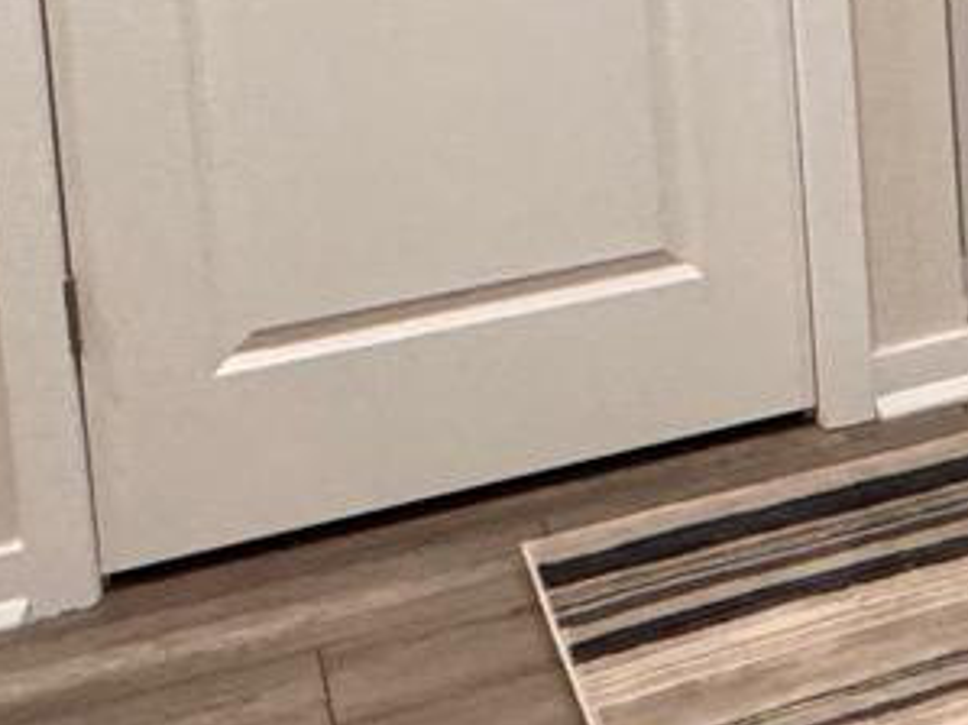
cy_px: -385
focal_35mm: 96
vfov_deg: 14.3
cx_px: 1797
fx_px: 2683
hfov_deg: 16.6
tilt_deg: -8.1
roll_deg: +0.5
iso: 320
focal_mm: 2.22
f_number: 2.2
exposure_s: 1/120
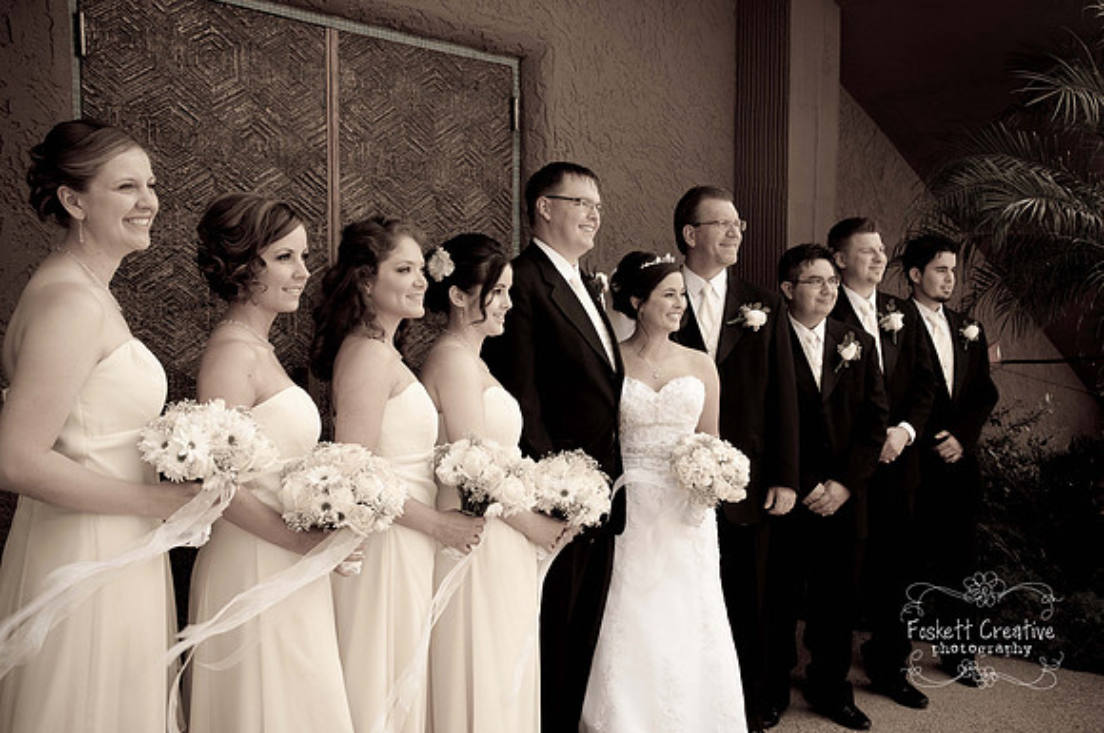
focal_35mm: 40
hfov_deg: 48.0
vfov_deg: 32.9
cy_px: 366
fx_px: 1240
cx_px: 552
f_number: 9
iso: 200
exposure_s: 1/100
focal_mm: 27
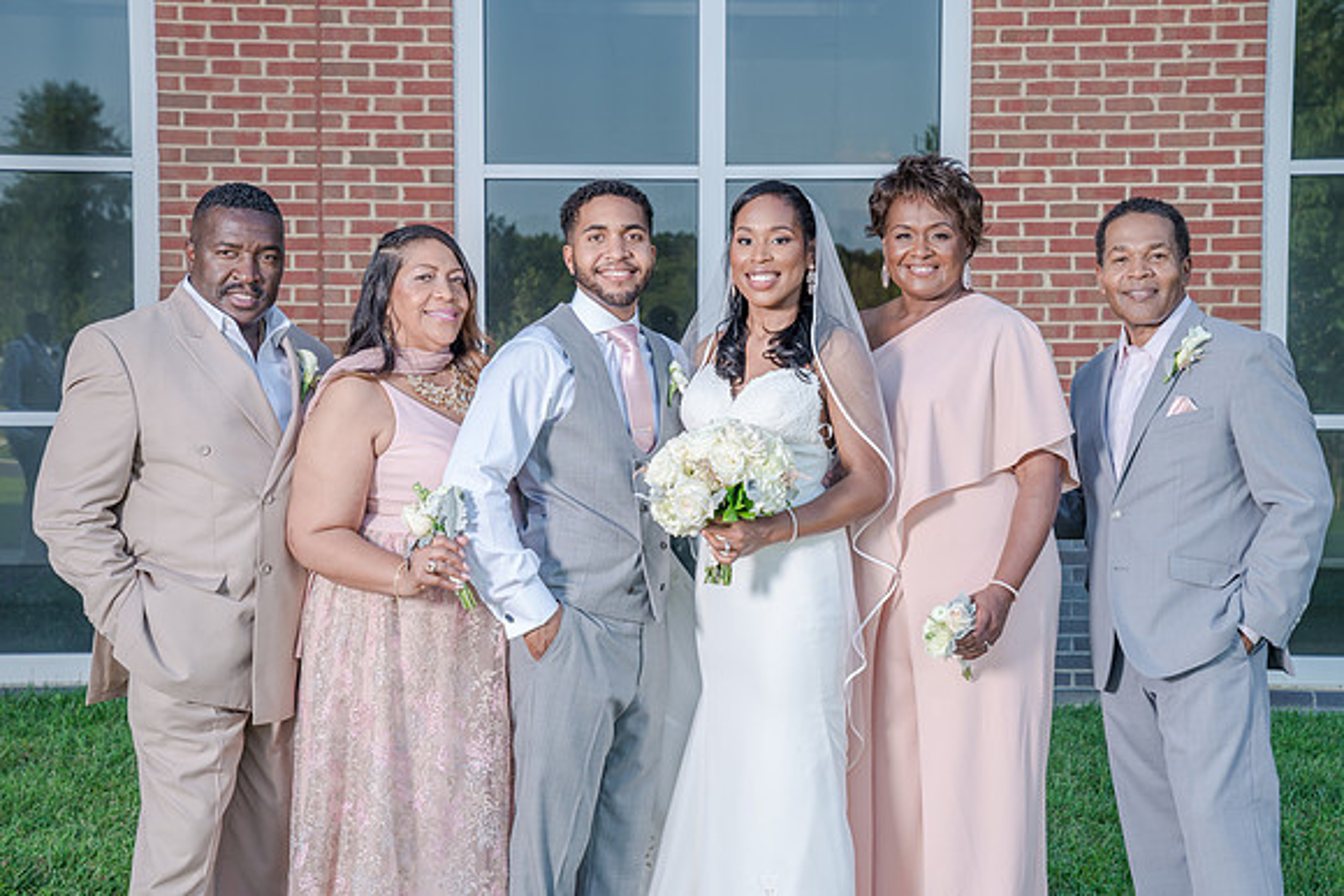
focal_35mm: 62
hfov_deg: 32.3
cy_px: 437
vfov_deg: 21.8
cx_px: 686
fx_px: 2324
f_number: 5.6
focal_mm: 60
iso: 200
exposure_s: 1/200
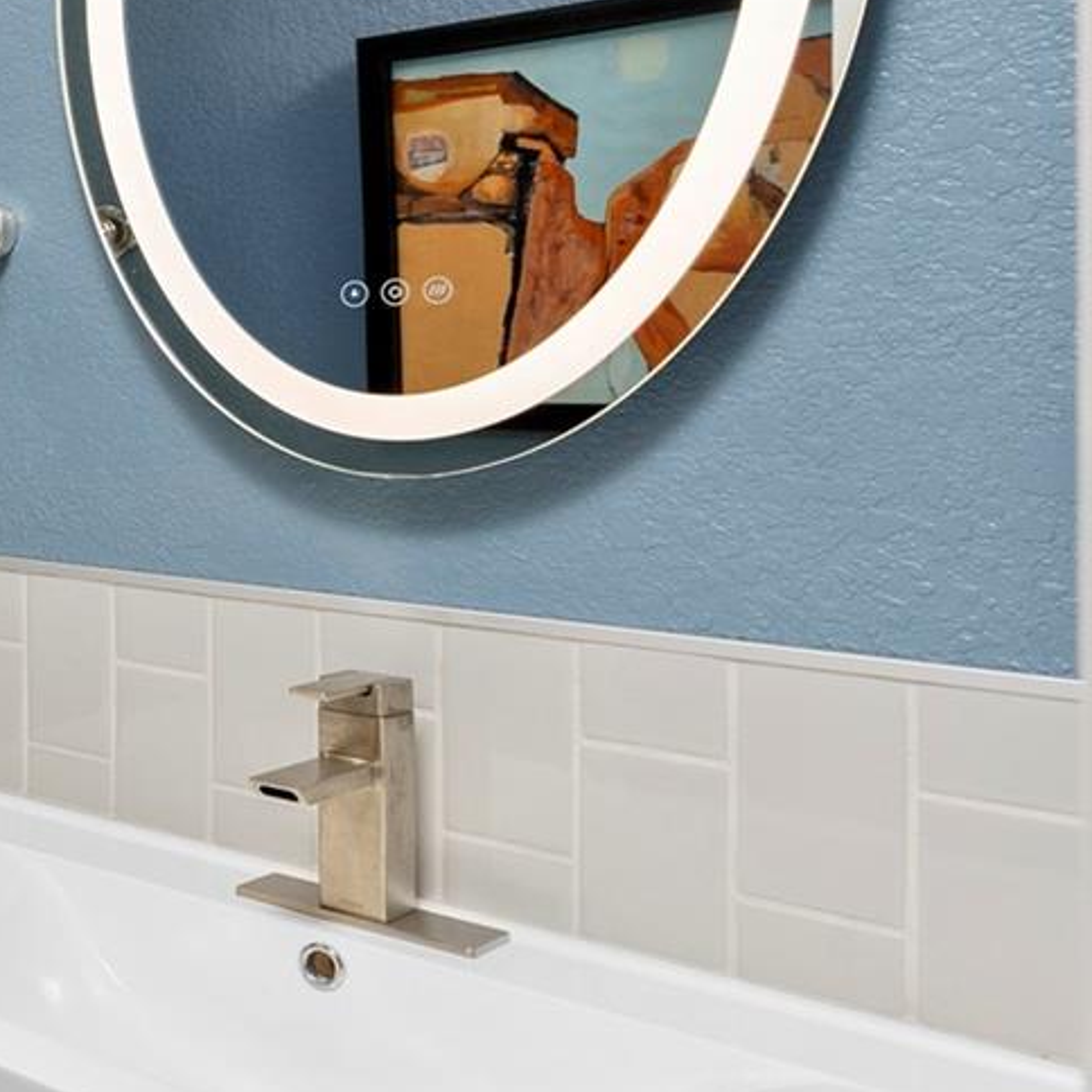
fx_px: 1606
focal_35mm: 45
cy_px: 377
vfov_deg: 37.2
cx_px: -623
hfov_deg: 25.7
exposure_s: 1/50
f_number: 9
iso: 640
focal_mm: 16
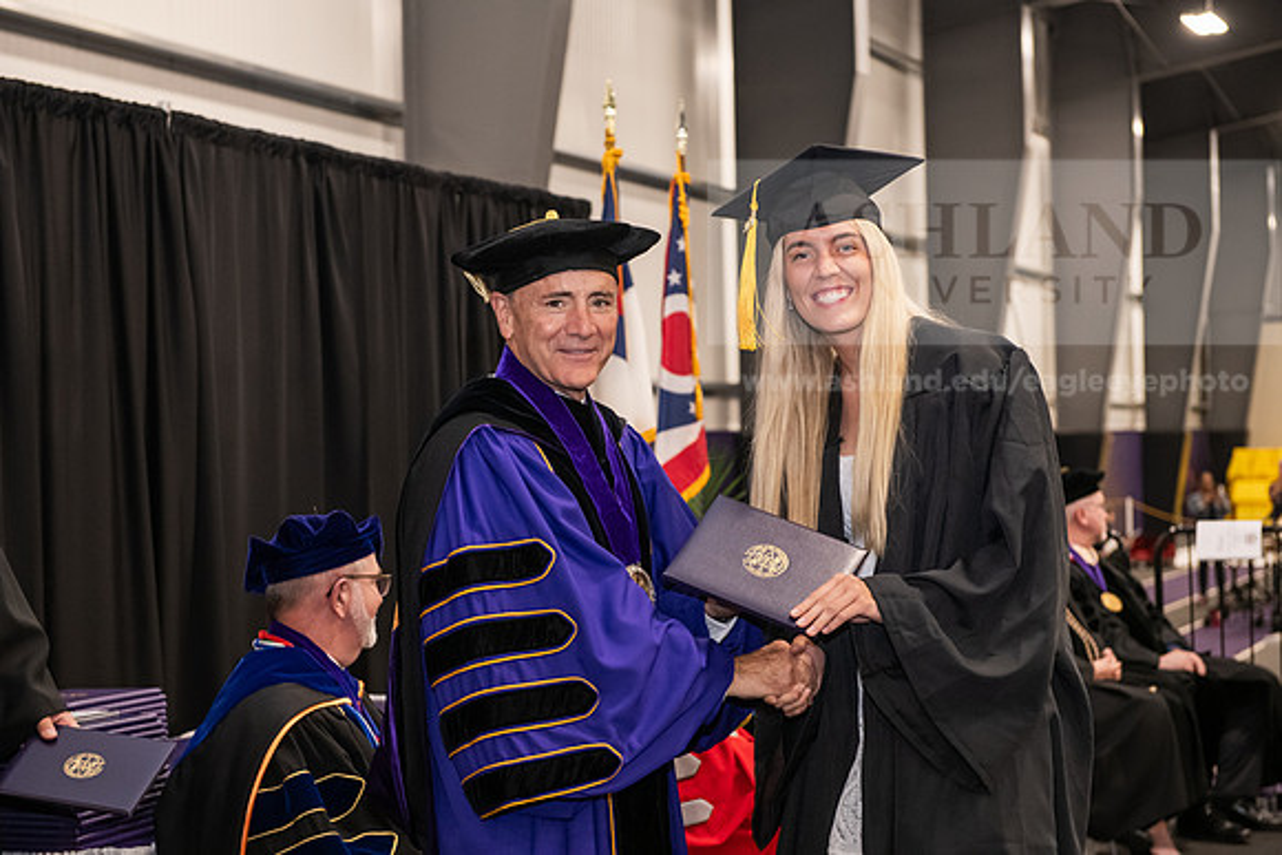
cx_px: 641
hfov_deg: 28.8
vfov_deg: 19.5
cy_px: 428
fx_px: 2493
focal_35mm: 70
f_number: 5
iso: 2500
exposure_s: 1/125
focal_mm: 70
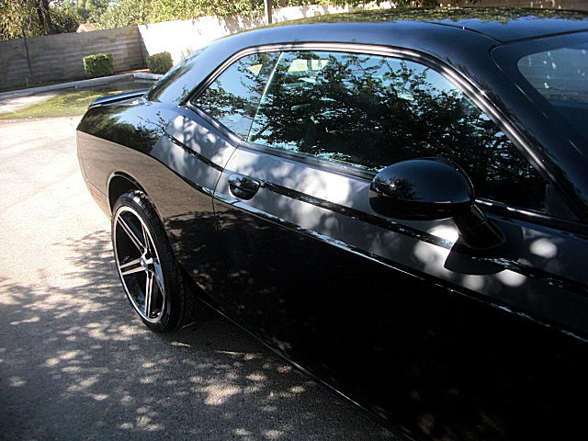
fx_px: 612
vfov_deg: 39.7
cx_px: 294
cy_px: 220
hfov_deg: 51.4
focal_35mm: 36
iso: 50
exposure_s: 1/160
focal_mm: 6.3
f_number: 2.8
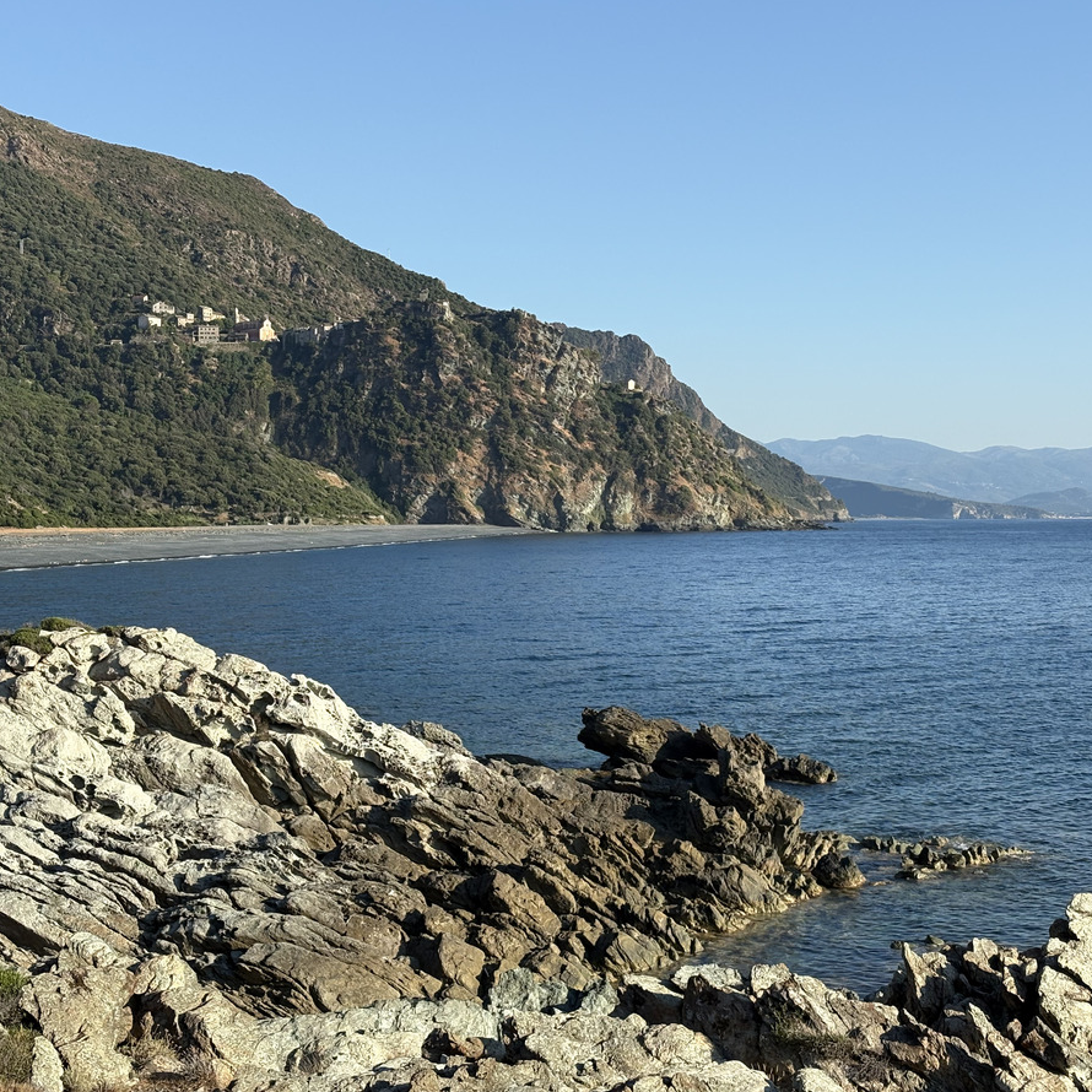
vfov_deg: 27.7
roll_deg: +0.6
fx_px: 2213
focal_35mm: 62
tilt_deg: -0.4
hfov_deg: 27.7
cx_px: 617
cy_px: 545
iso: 32
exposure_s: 1/2212
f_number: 1.6
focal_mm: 5.96
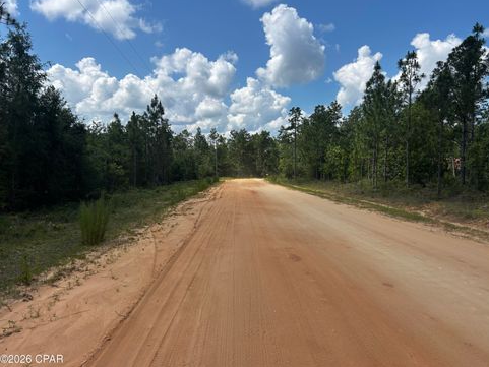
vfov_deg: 51.4
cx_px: 253
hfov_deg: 65.3
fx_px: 382
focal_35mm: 27
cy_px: 186
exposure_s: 1/4831
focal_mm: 5.7
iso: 50
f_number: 1.5
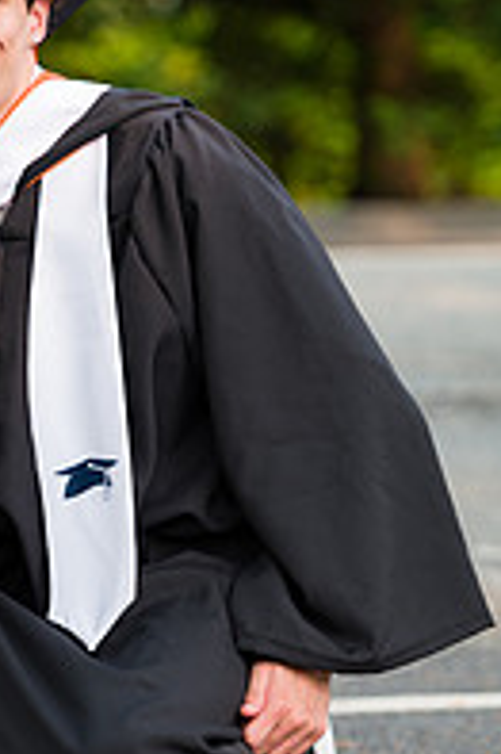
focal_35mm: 309
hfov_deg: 4.4
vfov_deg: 6.7
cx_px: -44
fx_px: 6461
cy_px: 276
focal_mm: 135
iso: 200
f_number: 3.2
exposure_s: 1/640
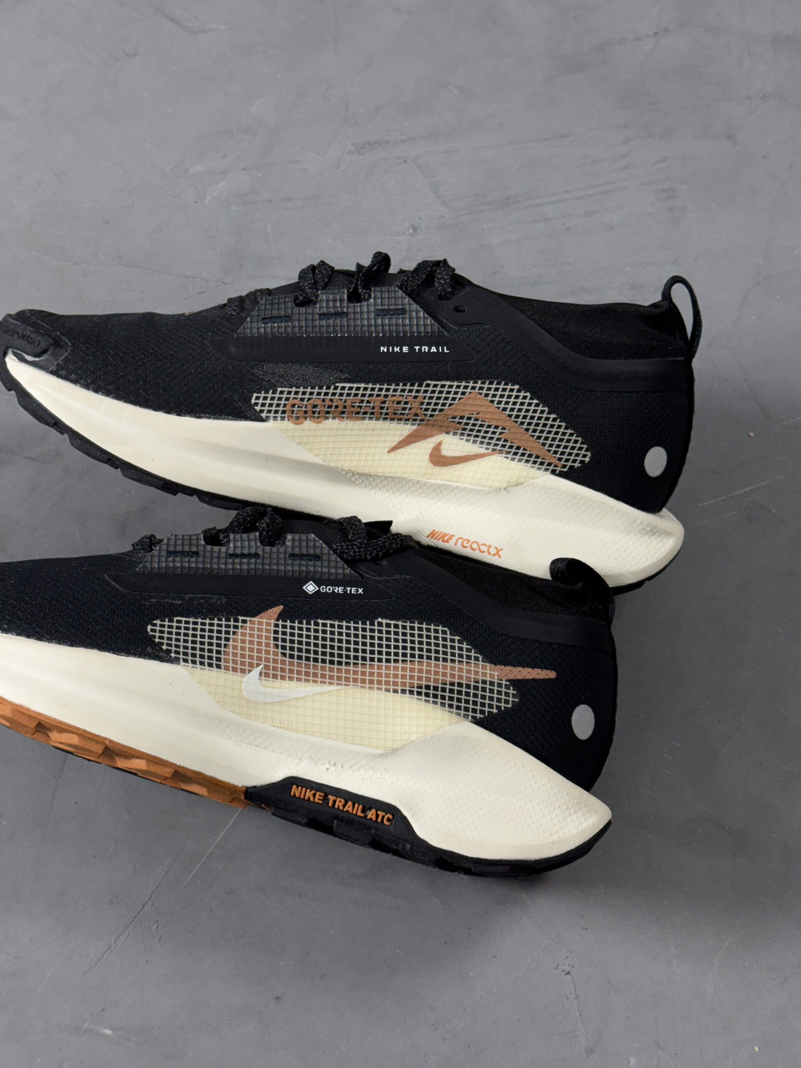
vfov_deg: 39.7
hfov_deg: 30.3
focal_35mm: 48
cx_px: 400
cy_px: 534
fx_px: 1481
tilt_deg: -60.8
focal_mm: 6.76
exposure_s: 1/60
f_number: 1.78
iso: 100
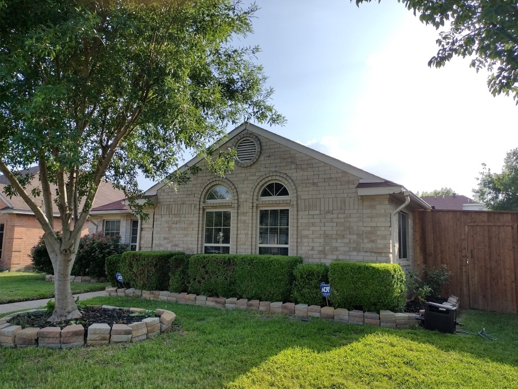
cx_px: 268
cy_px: 198
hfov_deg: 63.4
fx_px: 419
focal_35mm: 28
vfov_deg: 49.8
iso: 100
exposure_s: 1/2118
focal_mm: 4.71
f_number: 1.7
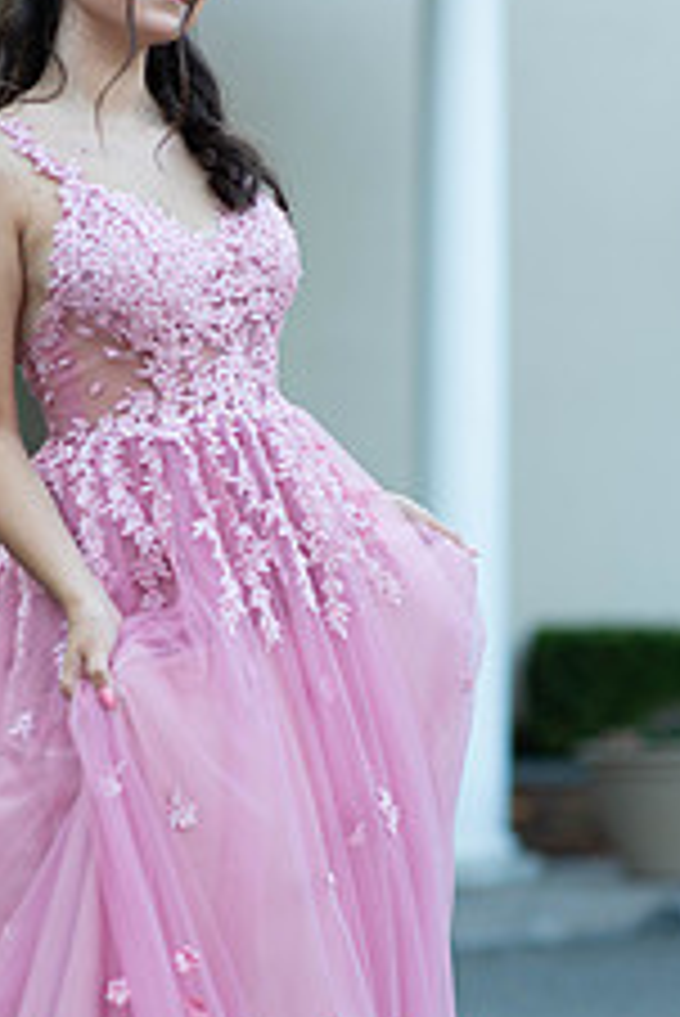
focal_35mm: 169
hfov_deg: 8.1
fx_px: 4781
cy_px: 621
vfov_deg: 12.1
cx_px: 119
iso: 250
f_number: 2
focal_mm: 85
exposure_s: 1/640
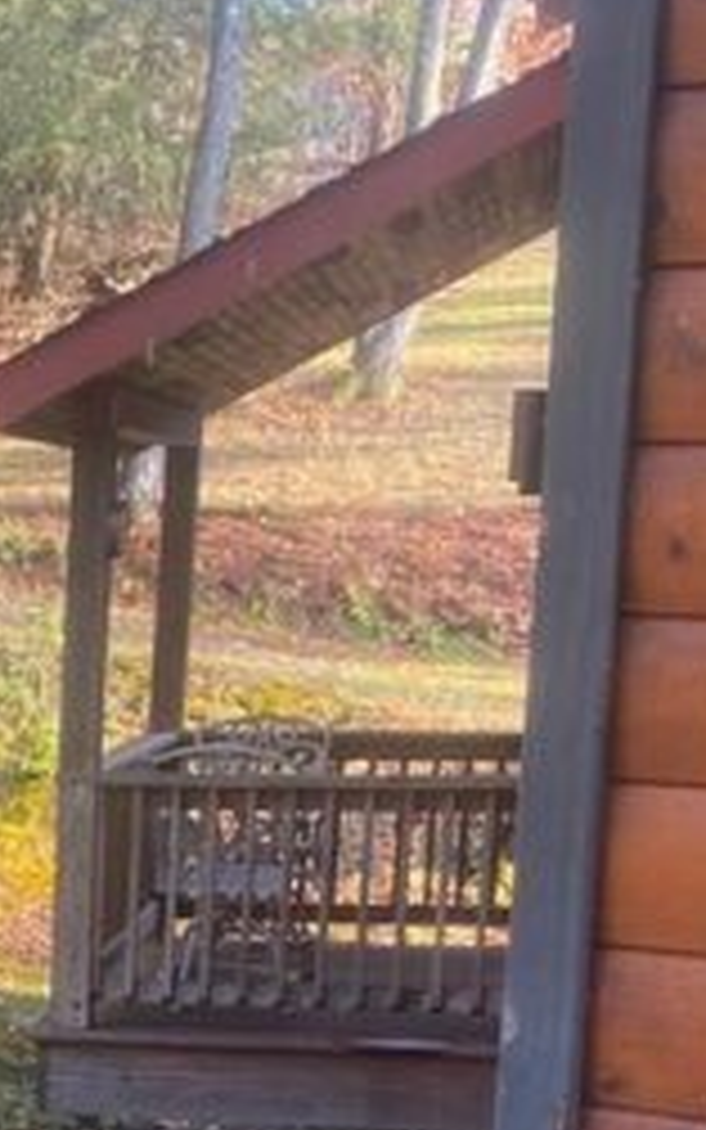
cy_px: 1112
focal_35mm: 88
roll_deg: -1.0
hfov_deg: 14.3
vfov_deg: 22.7
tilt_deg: -11.7
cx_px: -171
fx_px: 2708
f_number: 1.8
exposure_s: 1/121
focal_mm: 4.25
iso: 64
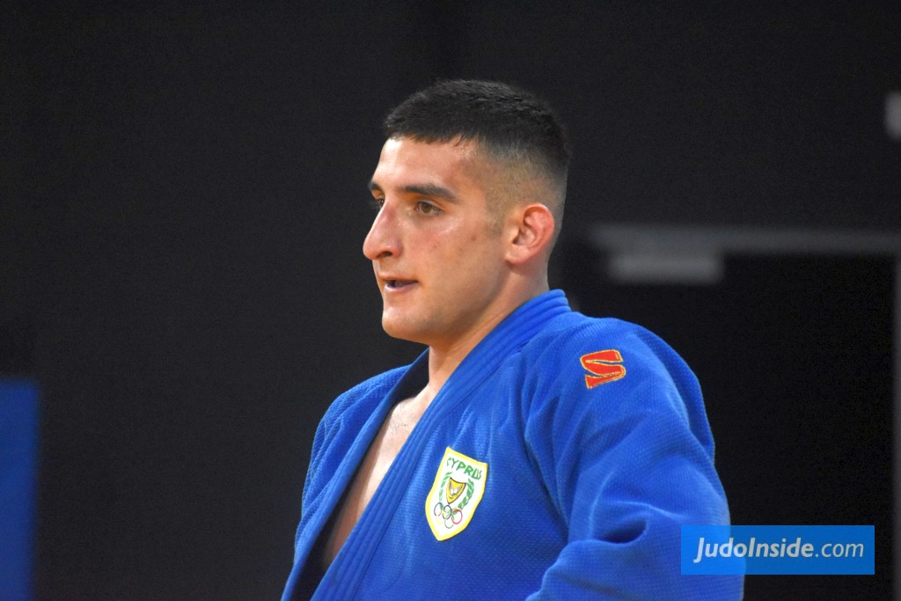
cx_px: 450
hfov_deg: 4.6
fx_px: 11263
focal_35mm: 450
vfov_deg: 3.1
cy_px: 300
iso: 6400
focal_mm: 300
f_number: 7.1
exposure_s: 1/640
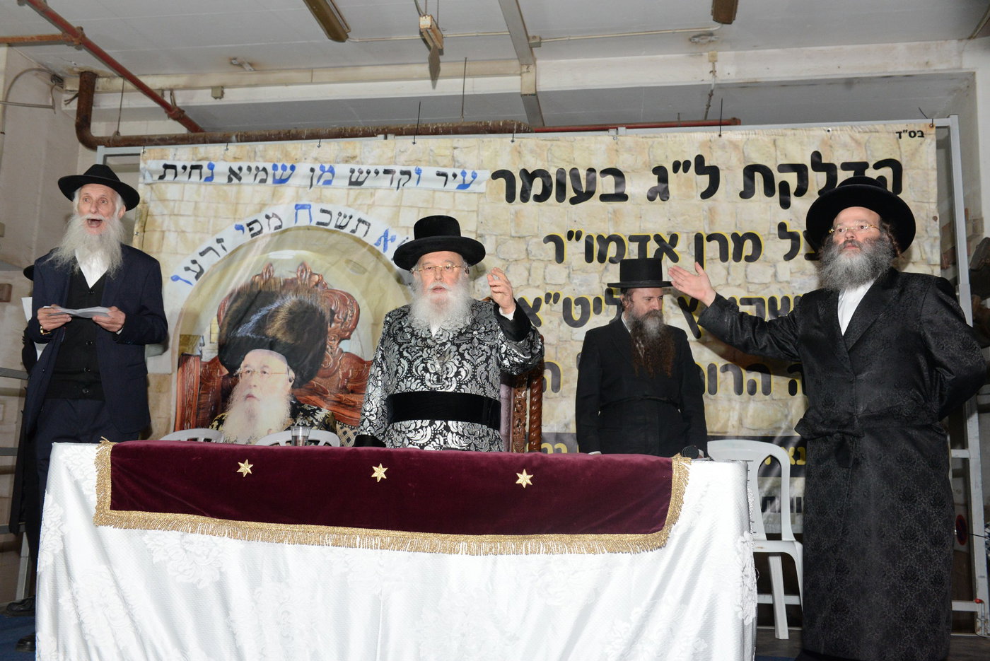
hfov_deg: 58.7
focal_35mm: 32
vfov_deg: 41.2
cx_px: 495
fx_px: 880
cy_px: 330
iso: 2500
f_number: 5.6
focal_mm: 32
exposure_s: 1/200
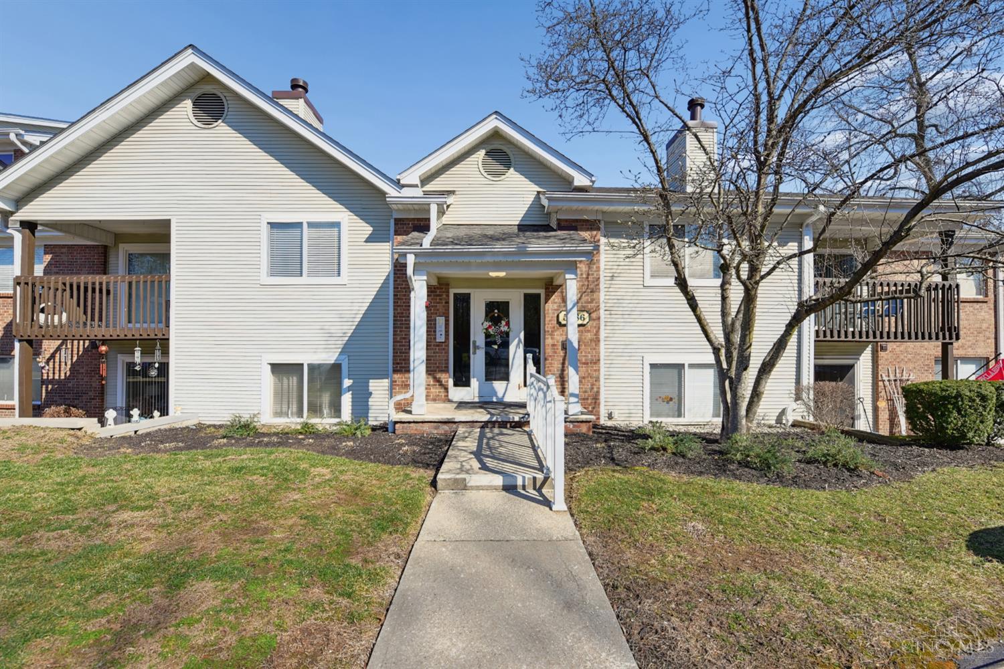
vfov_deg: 81.2
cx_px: 502
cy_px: 334
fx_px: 390
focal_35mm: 14
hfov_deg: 104.3
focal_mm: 14
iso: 400
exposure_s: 1/250
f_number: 8
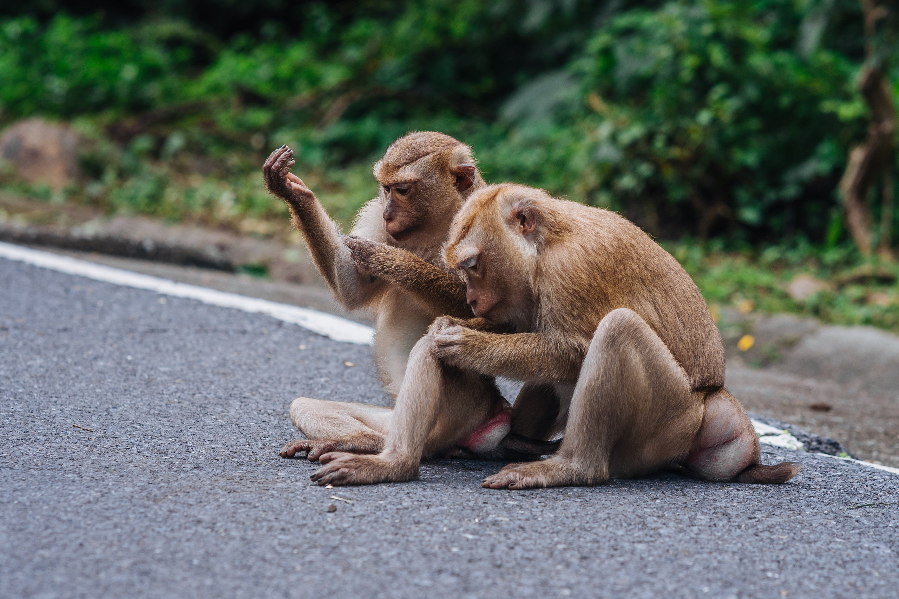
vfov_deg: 10.8
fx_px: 3171
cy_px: 300
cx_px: 450
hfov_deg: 16.1
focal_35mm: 127
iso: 160
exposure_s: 1/320
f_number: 4
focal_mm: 85
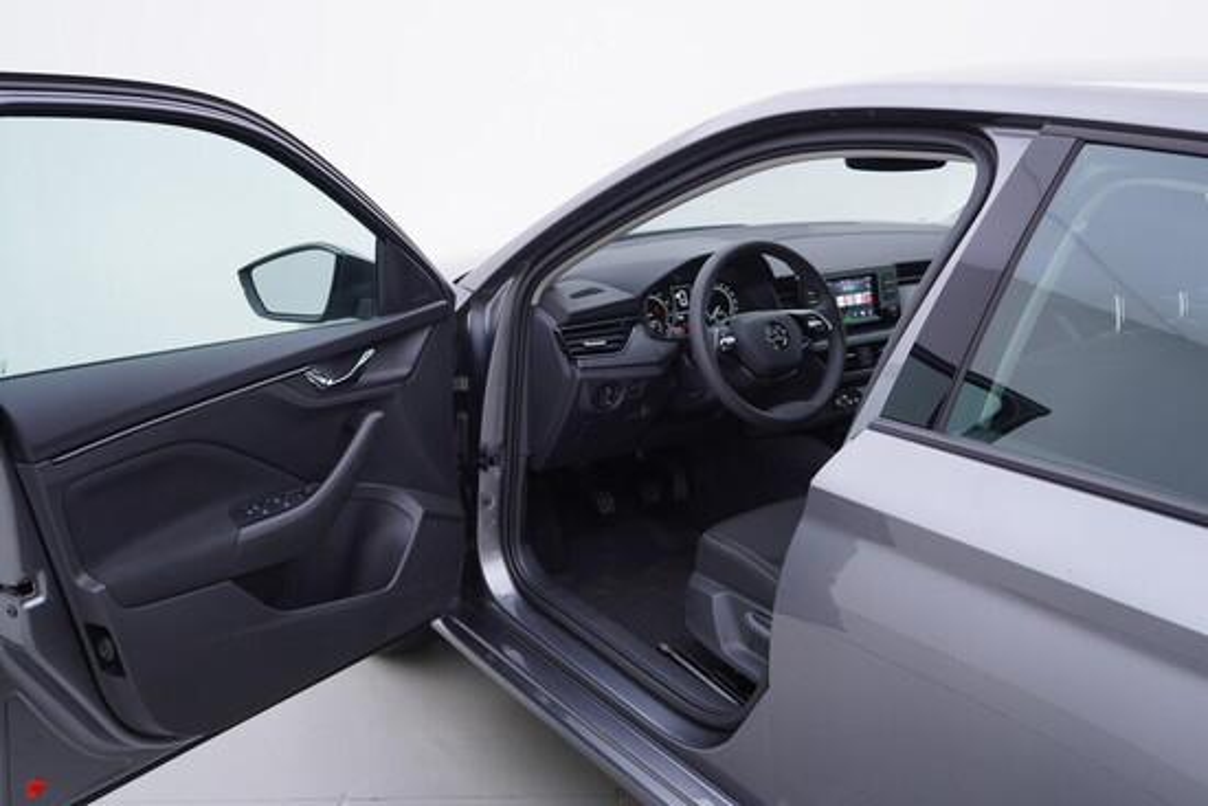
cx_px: 604
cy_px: 403
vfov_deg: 36.9
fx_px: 1208
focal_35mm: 36
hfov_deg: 53.1
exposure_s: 1/60
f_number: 3.5
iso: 125
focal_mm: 24
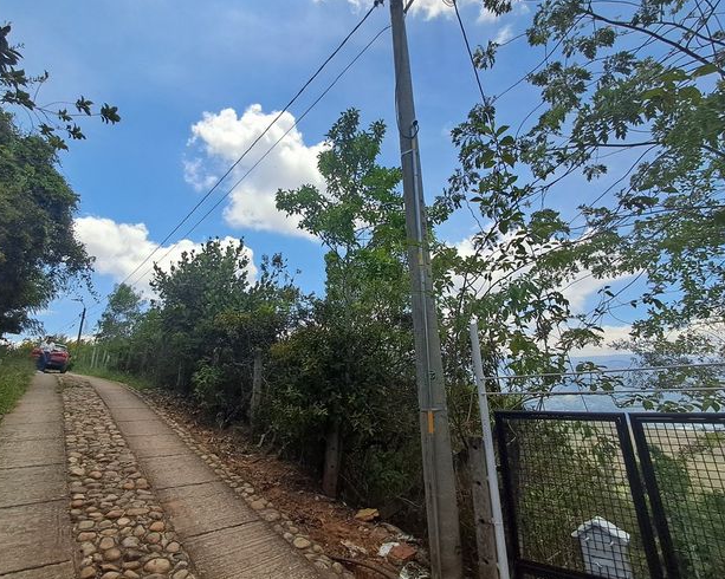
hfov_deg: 89.6
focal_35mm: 17
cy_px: 293
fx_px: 365
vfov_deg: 76.9
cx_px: 344
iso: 40
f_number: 2.2
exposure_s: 1/1706
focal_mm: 1.64
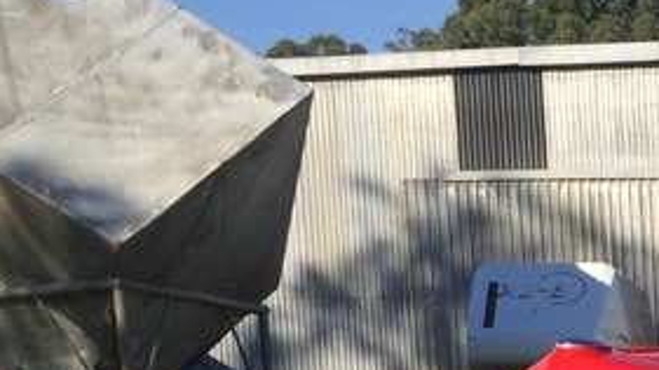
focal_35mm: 90
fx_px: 1573
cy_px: 543
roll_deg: +1.3
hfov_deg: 21.1
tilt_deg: -9.5
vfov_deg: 12.8
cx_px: 894
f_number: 2.2
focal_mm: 4.15
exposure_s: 1/1520
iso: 32
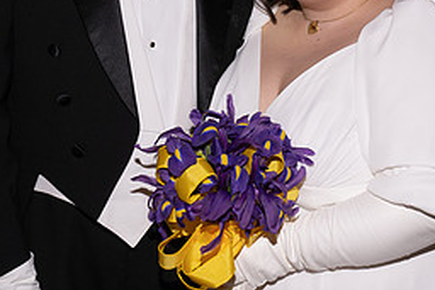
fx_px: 1124
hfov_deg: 21.8
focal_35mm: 93
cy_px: -8
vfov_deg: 14.5
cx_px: 296
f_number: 5.6
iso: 320
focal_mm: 41
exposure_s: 1/80
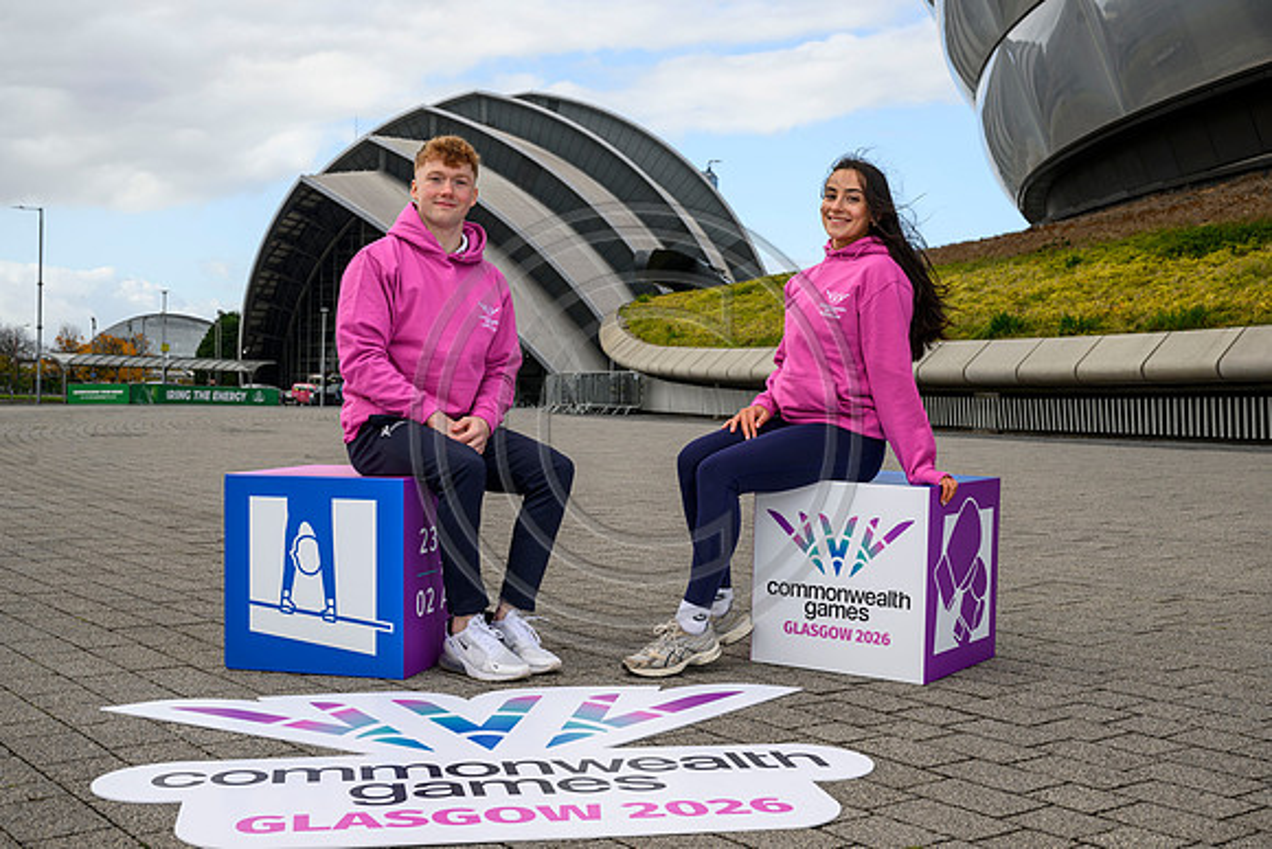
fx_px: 1520
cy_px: 424
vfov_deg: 31.2
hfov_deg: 45.4
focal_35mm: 43
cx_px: 636
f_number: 8
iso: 125
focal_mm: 43
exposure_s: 1/160
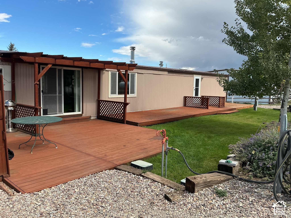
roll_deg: -2.4
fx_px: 244
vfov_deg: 48.2
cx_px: 146
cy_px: 109
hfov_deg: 61.7
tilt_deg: -7.3
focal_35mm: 29
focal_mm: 3
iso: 25
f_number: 1.8
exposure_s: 1/1342
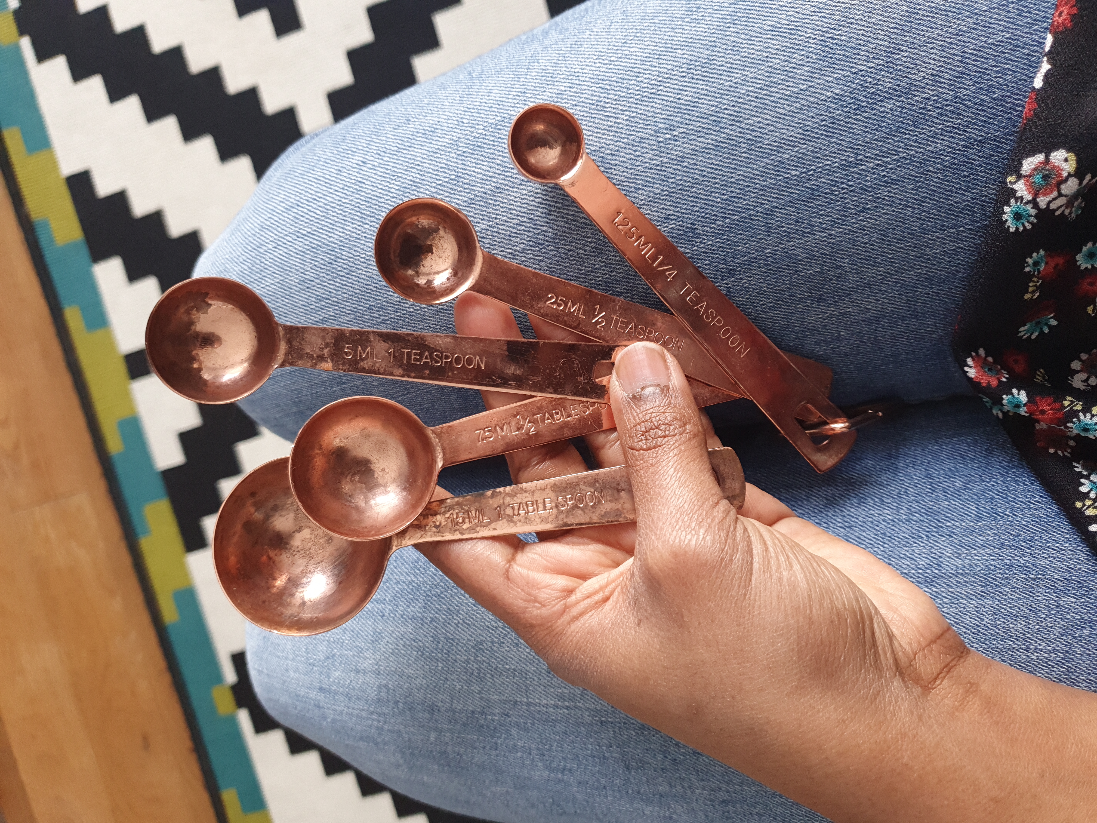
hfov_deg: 67.3
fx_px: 824
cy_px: 412
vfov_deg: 53.1
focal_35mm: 26
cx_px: 548
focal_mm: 4.32
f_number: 1.5
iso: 200
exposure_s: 1/60
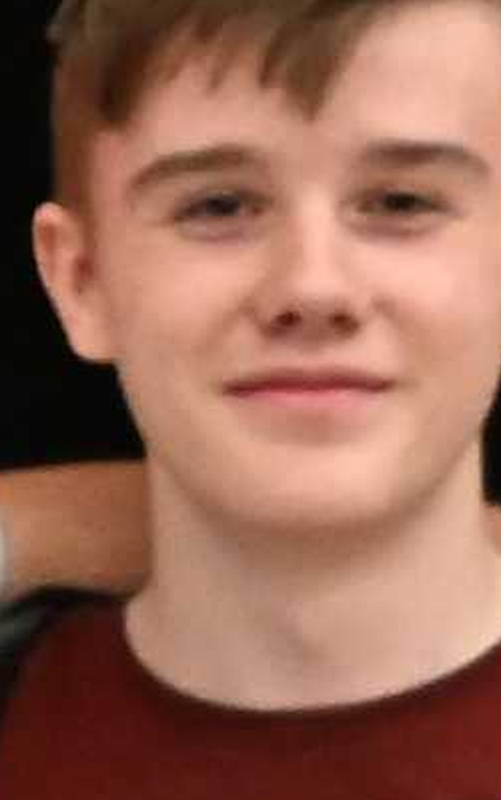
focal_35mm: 427
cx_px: -2631
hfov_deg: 2.8
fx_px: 9312
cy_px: 1019
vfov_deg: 4.9
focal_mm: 28
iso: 2800
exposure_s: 1/125
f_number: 4.2
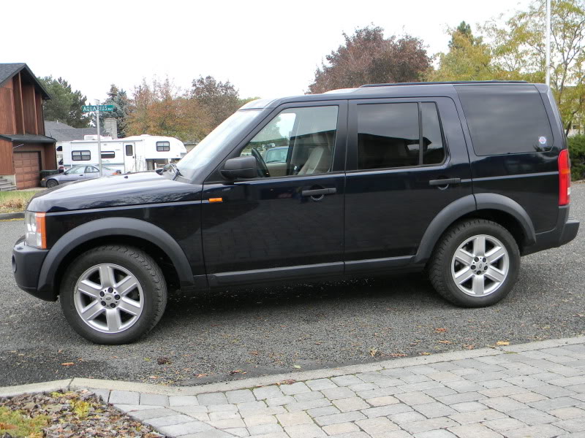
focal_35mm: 36
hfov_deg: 51.4
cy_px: 219
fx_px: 608
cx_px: 292
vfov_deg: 39.7
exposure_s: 1/131
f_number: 3.7
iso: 80
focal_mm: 6.4
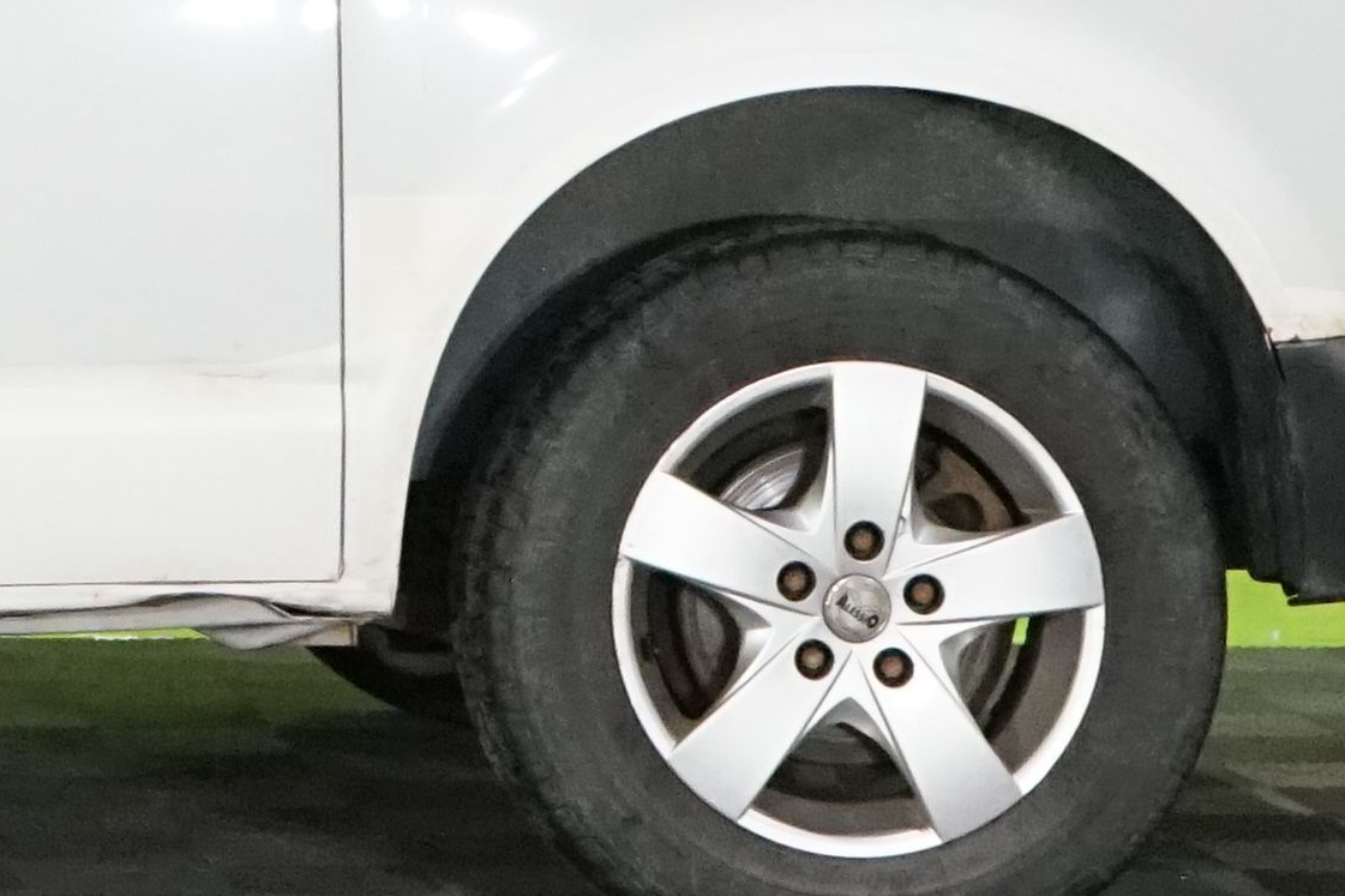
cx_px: -743
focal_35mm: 182
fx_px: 6798
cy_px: -470
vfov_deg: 7.4
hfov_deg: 10.8
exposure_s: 1/125
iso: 6400
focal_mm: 34
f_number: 8
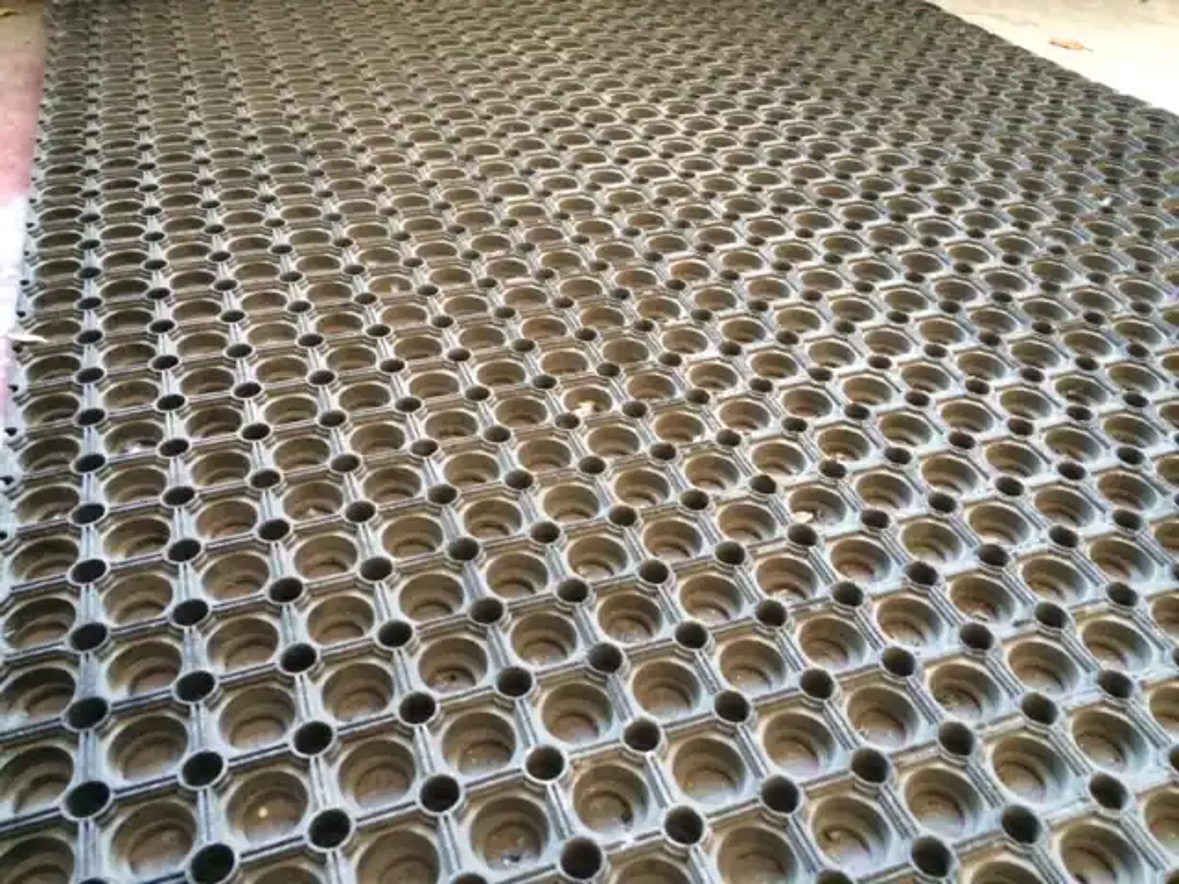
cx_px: 590
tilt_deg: -40.9
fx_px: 988
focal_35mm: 29
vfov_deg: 48.2
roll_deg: -3.6
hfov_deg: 61.7
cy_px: 442
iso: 250
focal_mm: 4.15
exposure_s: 1/30
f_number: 2.2
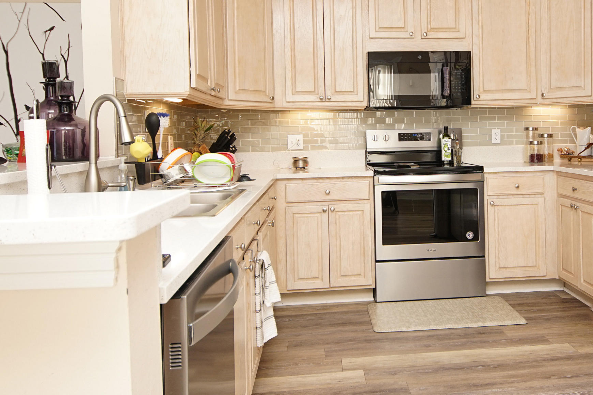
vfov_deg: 42.1
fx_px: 511
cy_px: 150
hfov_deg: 58.9
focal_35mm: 31
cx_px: 394
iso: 400
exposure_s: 1/60
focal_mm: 12
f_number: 4.5
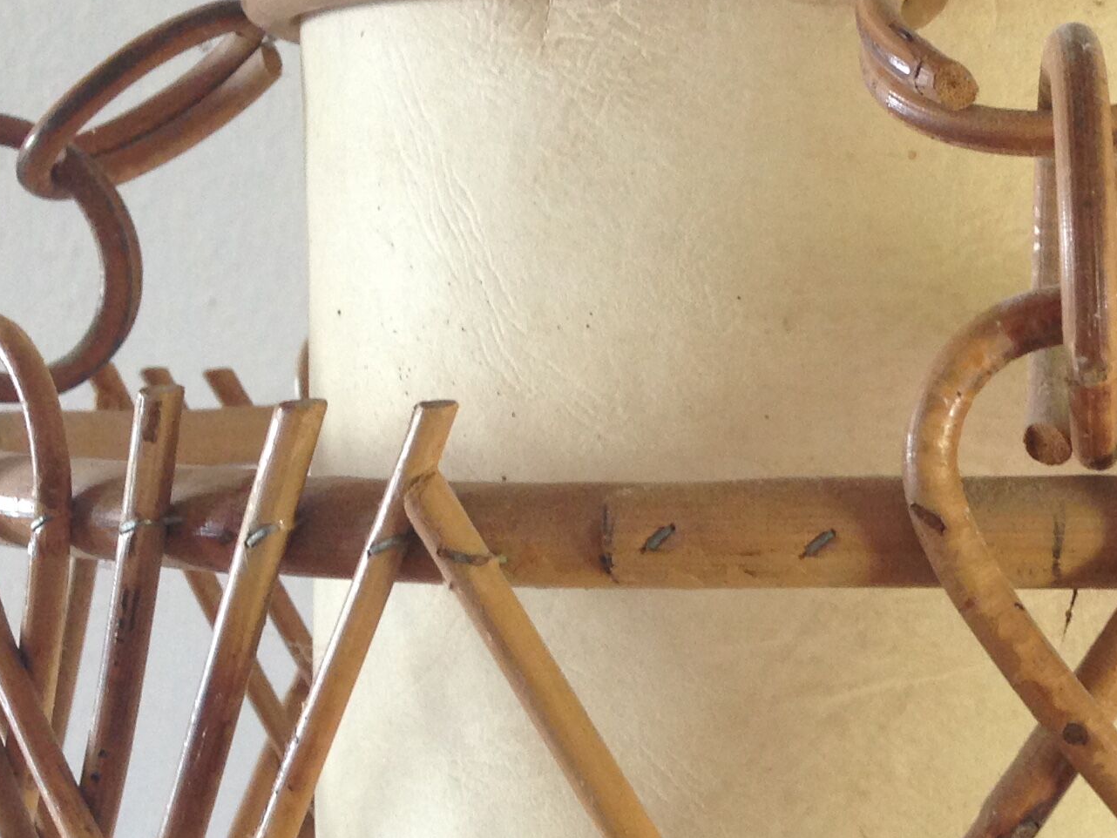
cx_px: 982
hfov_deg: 22.8
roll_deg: -0.9
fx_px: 2711
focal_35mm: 84
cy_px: 811
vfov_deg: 17.2
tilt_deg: -13.1
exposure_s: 1/20
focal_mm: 4.12
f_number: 2.4
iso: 100
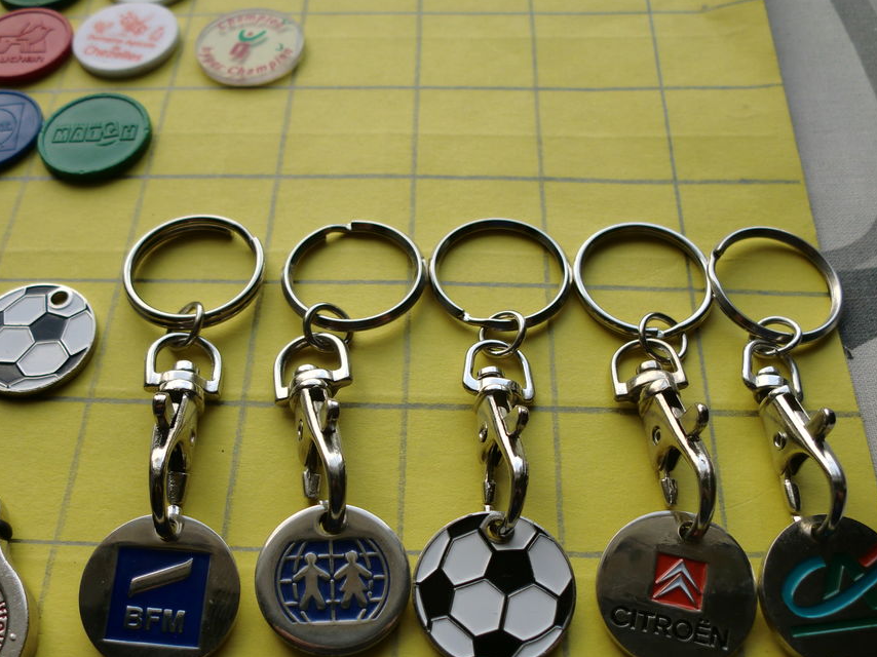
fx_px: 1038
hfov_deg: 45.8
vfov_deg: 35.1
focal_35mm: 41
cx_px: 427
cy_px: 362
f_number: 3.1
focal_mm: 6.3
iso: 64
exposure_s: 1/160
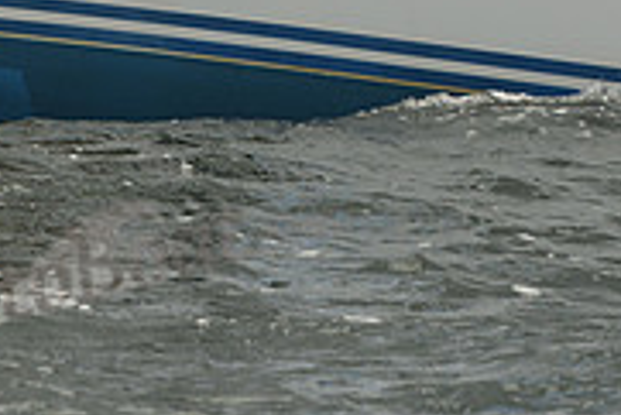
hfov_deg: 6.1
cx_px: -319
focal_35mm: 336
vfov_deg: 4.1
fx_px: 5800
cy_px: -208
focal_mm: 105
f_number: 8
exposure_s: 1/1600
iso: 280
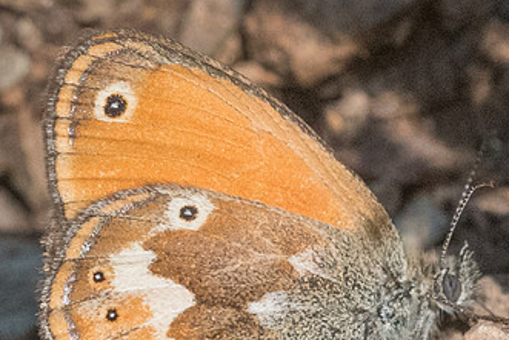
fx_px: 15785
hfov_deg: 1.8
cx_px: 237
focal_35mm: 1116
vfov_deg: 1.2
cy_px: -83
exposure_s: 1/2500
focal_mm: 150
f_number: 11
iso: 1600
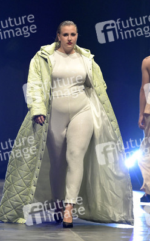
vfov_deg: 8.5
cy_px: 120
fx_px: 1610
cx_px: 71
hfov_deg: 5.3
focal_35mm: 246
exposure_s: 1/500
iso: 8000
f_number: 5.6
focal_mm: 240
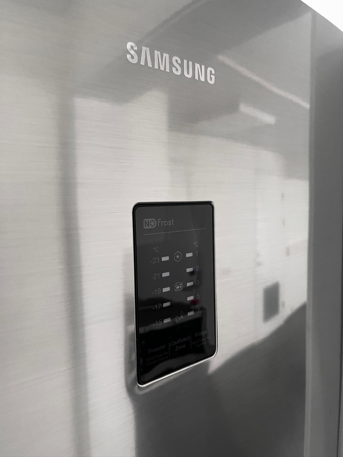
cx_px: 172
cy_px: 228
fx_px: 344
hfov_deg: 53.1
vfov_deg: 67.3
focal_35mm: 26
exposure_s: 1/60
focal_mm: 5.1
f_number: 1.6
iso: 500
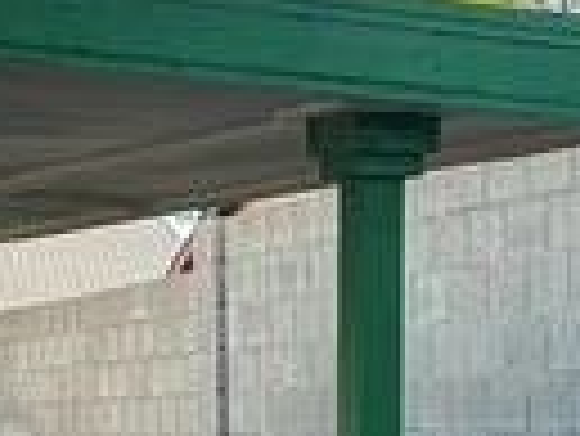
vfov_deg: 7.8
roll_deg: +0.2
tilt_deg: -1.0
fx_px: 3186
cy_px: 539
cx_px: 117
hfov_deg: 10.4
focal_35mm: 190
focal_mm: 6.76
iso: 100
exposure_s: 1/1174
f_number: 1.78
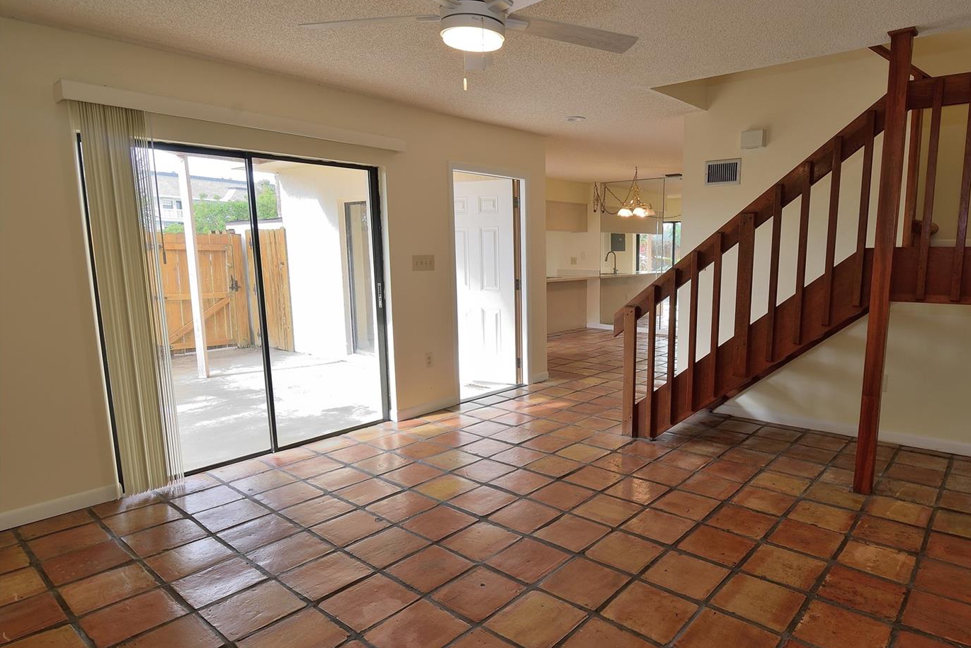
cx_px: 565
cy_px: 350
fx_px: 566
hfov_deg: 80.6
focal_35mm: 21
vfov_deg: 59.4
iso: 100
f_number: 11
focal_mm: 12
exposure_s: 1/4
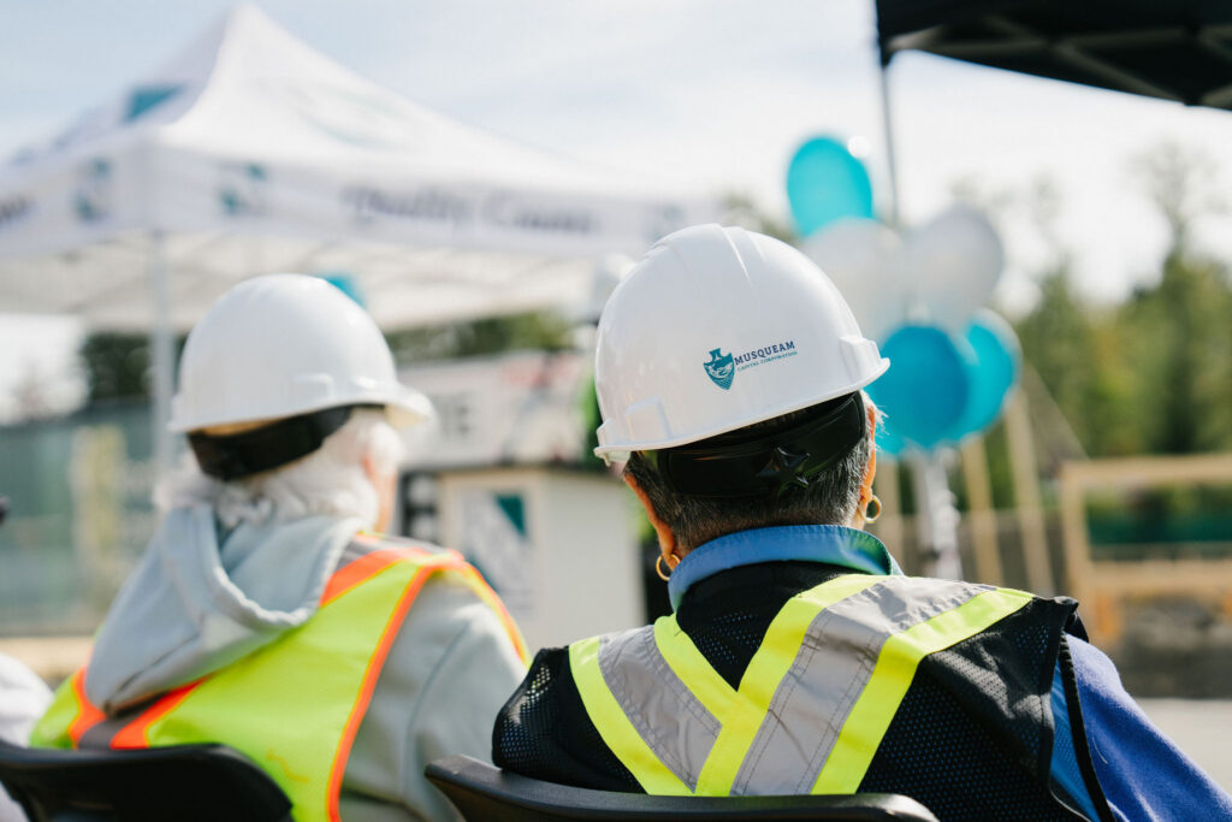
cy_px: 411
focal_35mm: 63
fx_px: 2156
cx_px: 616
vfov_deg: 21.6
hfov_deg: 31.9
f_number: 2.8
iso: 400
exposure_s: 1/5000
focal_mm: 63
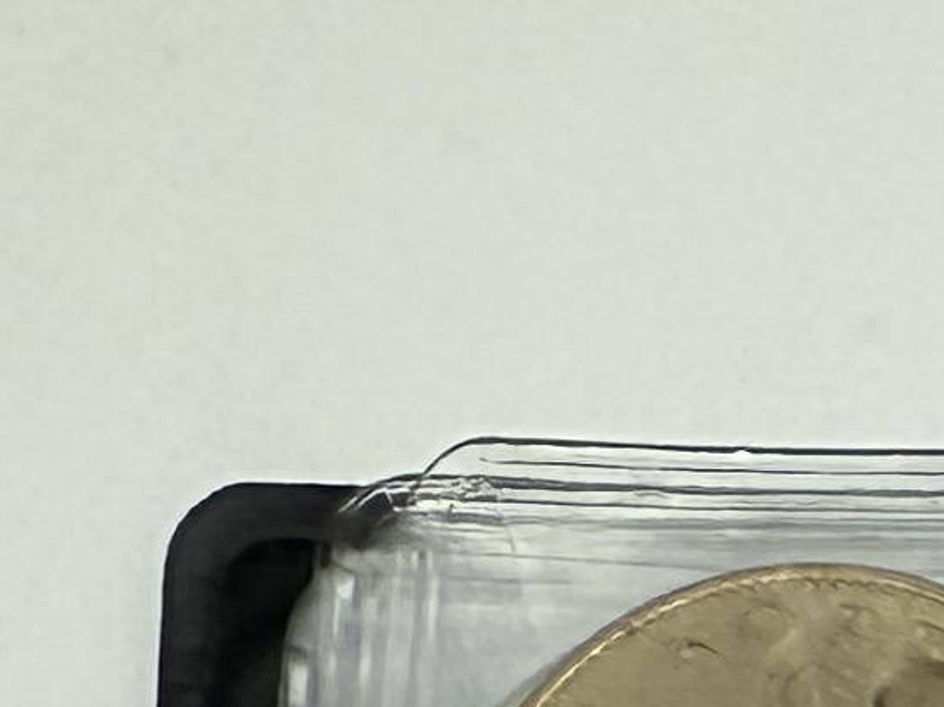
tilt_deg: -83.1
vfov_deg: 6.9
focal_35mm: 177
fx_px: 4826
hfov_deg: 9.3
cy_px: 2580
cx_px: 2630
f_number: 2.2
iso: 40
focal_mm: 2.22
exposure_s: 1/266
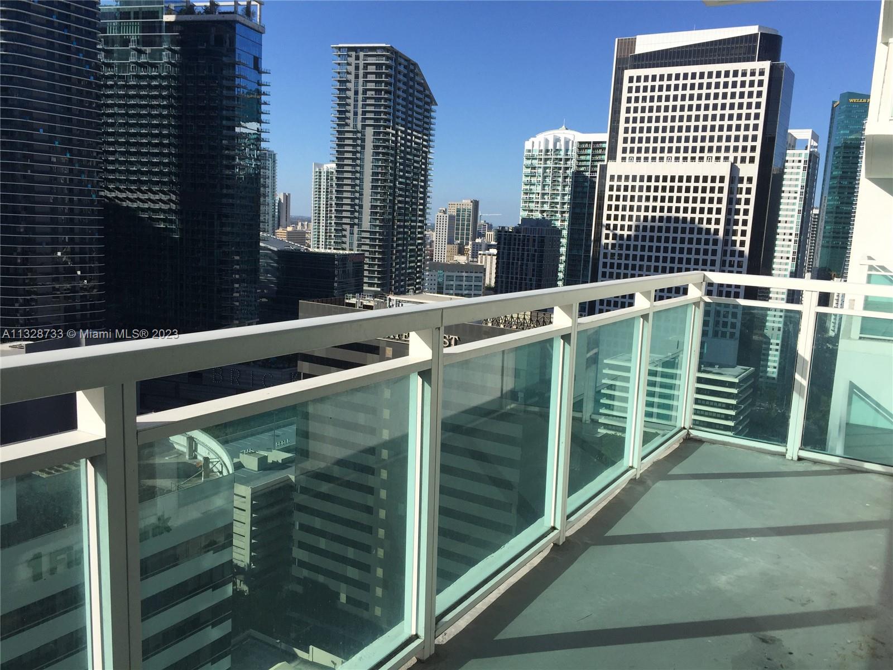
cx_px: 446
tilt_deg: -9.2
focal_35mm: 29
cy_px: 335
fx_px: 748
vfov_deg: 48.2
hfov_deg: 61.7
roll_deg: -4.2
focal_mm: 4.15
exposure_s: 1/2639
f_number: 2.2
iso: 32
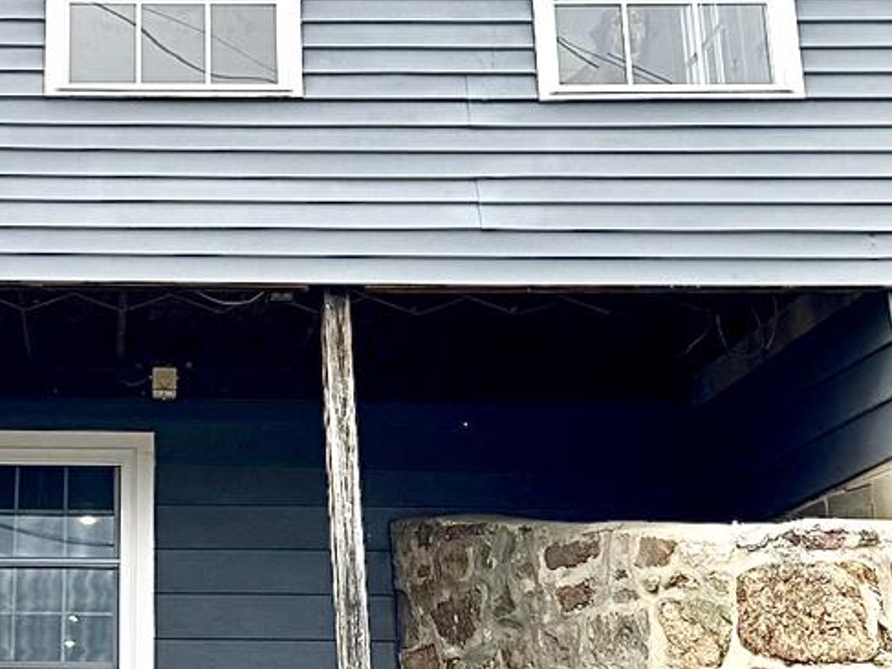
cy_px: 266
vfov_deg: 20.7
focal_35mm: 71
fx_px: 1829
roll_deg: -0.2
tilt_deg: +16.8
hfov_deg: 26.6
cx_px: 115
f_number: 1.78
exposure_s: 1/765
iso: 80
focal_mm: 6.76
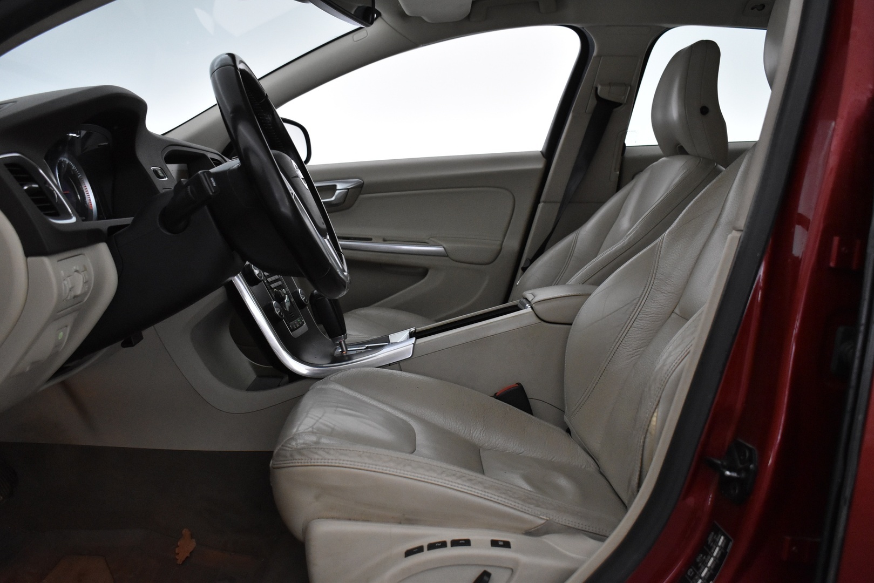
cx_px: 437
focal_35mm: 36
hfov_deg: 53.1
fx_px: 874
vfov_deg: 36.9
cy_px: 292
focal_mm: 24
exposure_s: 1/80
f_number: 4.5
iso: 3200
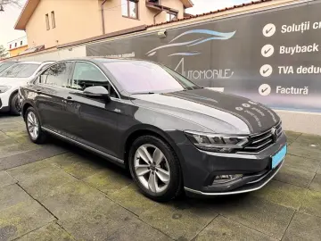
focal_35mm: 24
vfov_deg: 56.8
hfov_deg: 71.6
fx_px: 223
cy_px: 120
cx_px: 160
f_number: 1.78
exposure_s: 1/205
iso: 160
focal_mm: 6.76
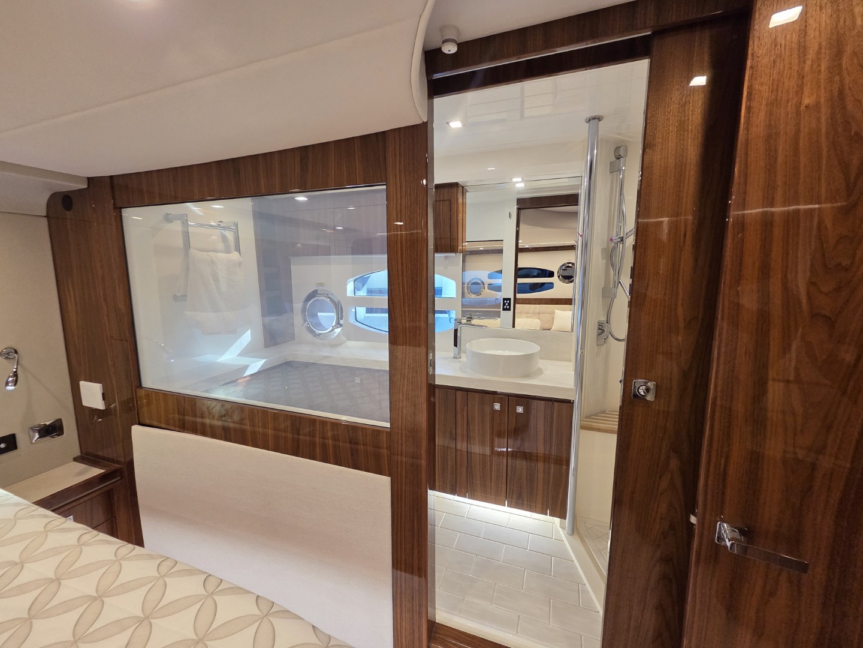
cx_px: 432
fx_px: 324
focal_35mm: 13
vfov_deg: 89.9
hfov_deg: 106.2
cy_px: 324
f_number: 2.2
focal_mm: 2.2
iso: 250
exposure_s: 1/100
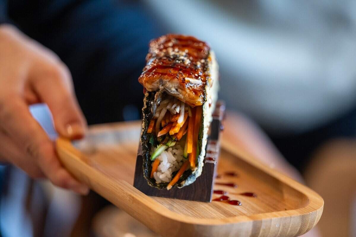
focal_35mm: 190
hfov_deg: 10.8
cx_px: 178
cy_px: 118
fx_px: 1879
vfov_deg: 7.2
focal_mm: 190
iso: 1250
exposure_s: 1/50
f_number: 2.8
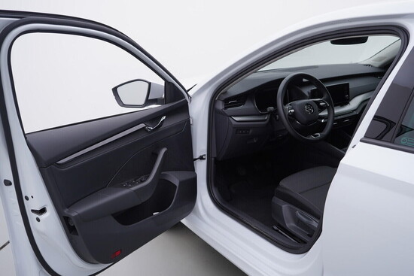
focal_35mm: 36
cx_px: 207
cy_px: 138
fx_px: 414
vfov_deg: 36.9
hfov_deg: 53.1
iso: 125
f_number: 4
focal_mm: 24
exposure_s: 1/80
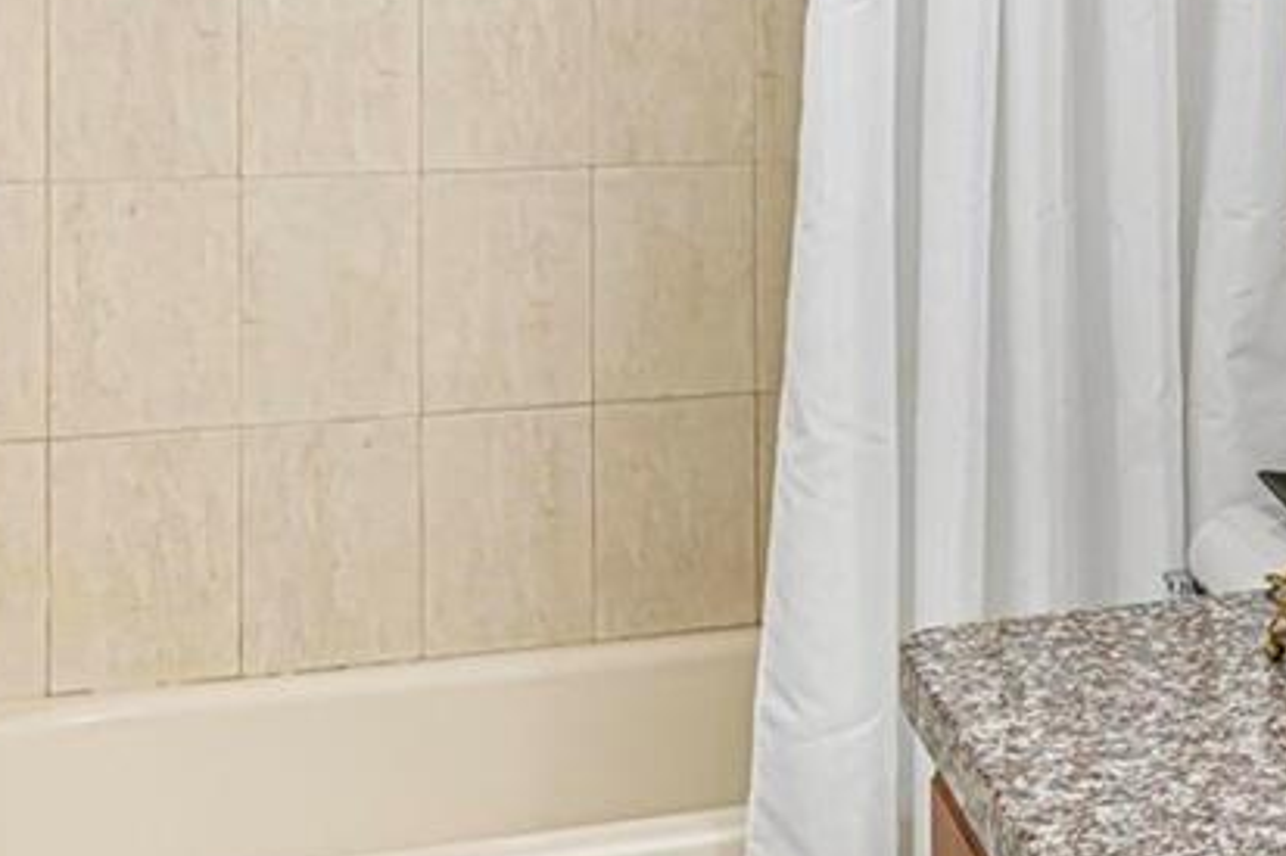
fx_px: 2214
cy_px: 16
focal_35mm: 62
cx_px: 1401
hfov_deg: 29.4
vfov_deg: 21.2
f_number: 9
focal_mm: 16
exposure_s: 1/5
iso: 200
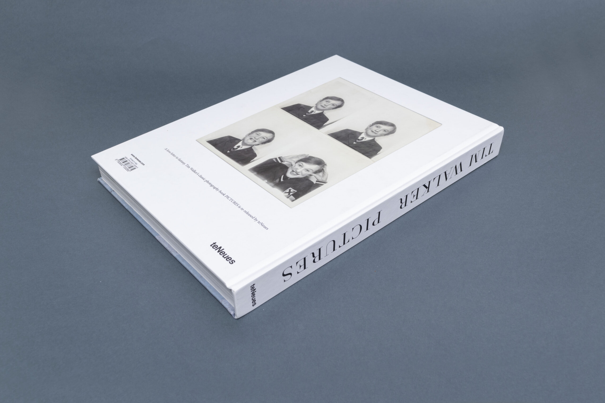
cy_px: 202
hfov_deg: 53.1
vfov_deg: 36.9
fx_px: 605
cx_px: 302
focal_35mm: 36
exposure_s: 1/125
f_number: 8
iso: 200
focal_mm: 24
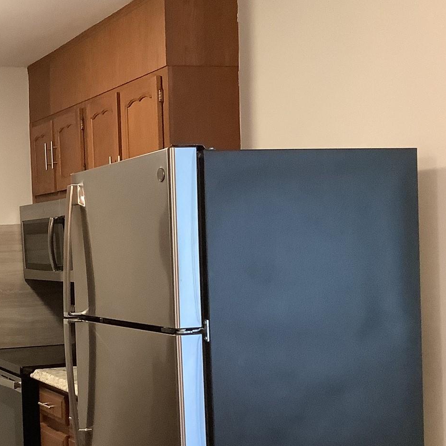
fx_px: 875
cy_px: 267
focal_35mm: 60
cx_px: -21
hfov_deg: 26.7
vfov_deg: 28.5
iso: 400
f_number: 2.4
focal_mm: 3.3
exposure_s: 1/60
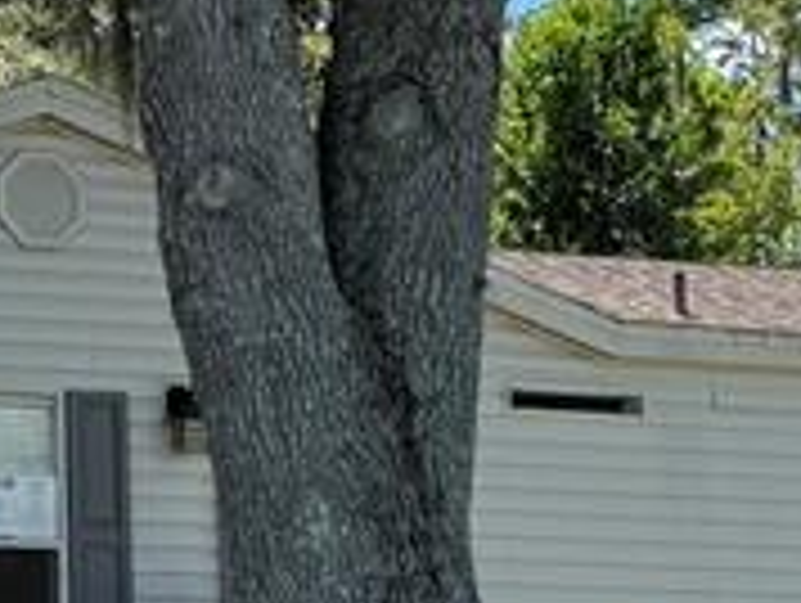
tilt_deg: +13.9
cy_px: -4
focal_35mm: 138
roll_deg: -0.1
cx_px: -270
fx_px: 3198
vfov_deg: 10.7
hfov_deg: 13.7
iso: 100
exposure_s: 1/3021
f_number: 1.78
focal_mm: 6.76
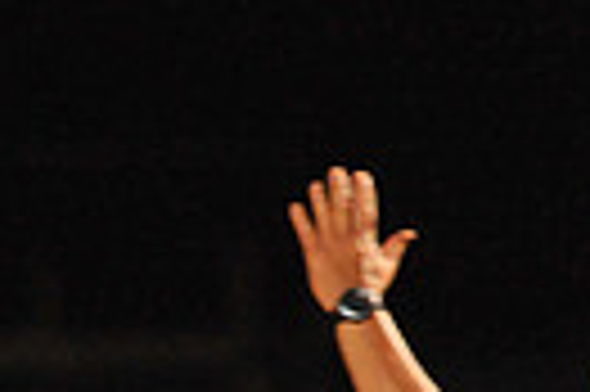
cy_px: 798
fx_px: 32639
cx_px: -644
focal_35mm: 1994
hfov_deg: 1.0
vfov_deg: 0.7
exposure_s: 1/200
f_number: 6.3
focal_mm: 450
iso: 6400
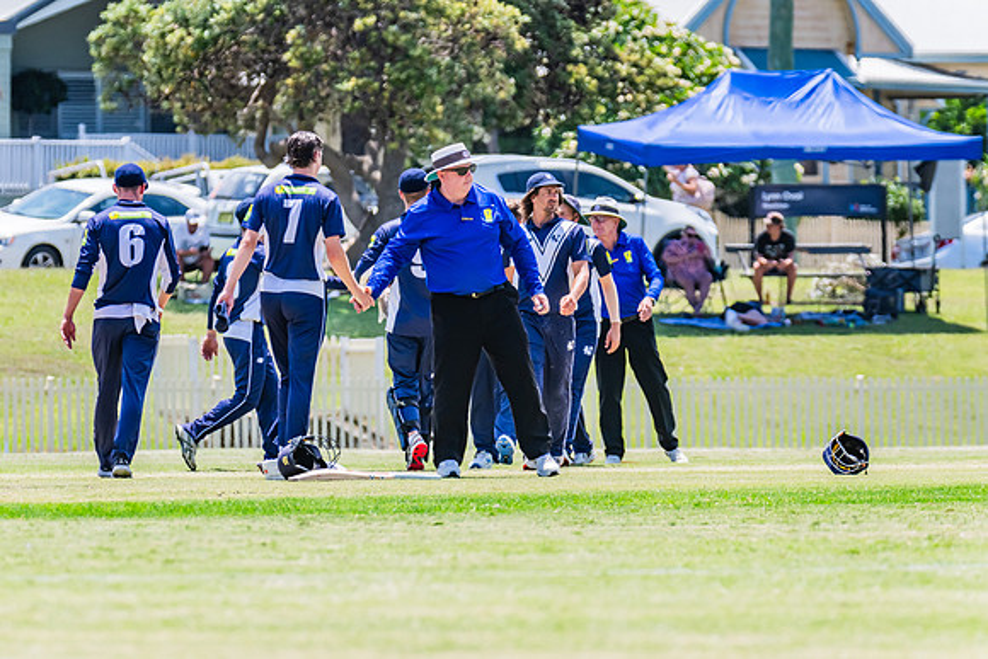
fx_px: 11368
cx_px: 436
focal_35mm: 414
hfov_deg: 5.0
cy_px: 330
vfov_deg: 3.3
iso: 800
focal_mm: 360
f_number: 8
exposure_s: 1/2000
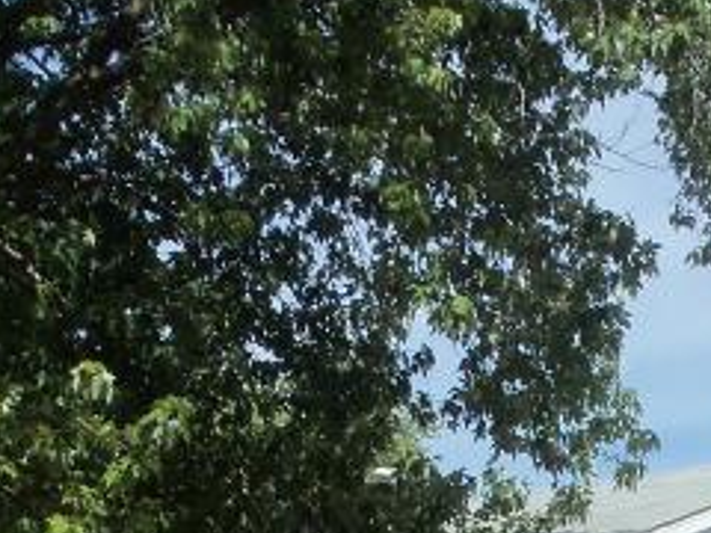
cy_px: 865
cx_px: 652
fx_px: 3327
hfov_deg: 12.1
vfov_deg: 8.9
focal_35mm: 162
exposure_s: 1/125
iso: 80
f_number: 9.2
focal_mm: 6.7
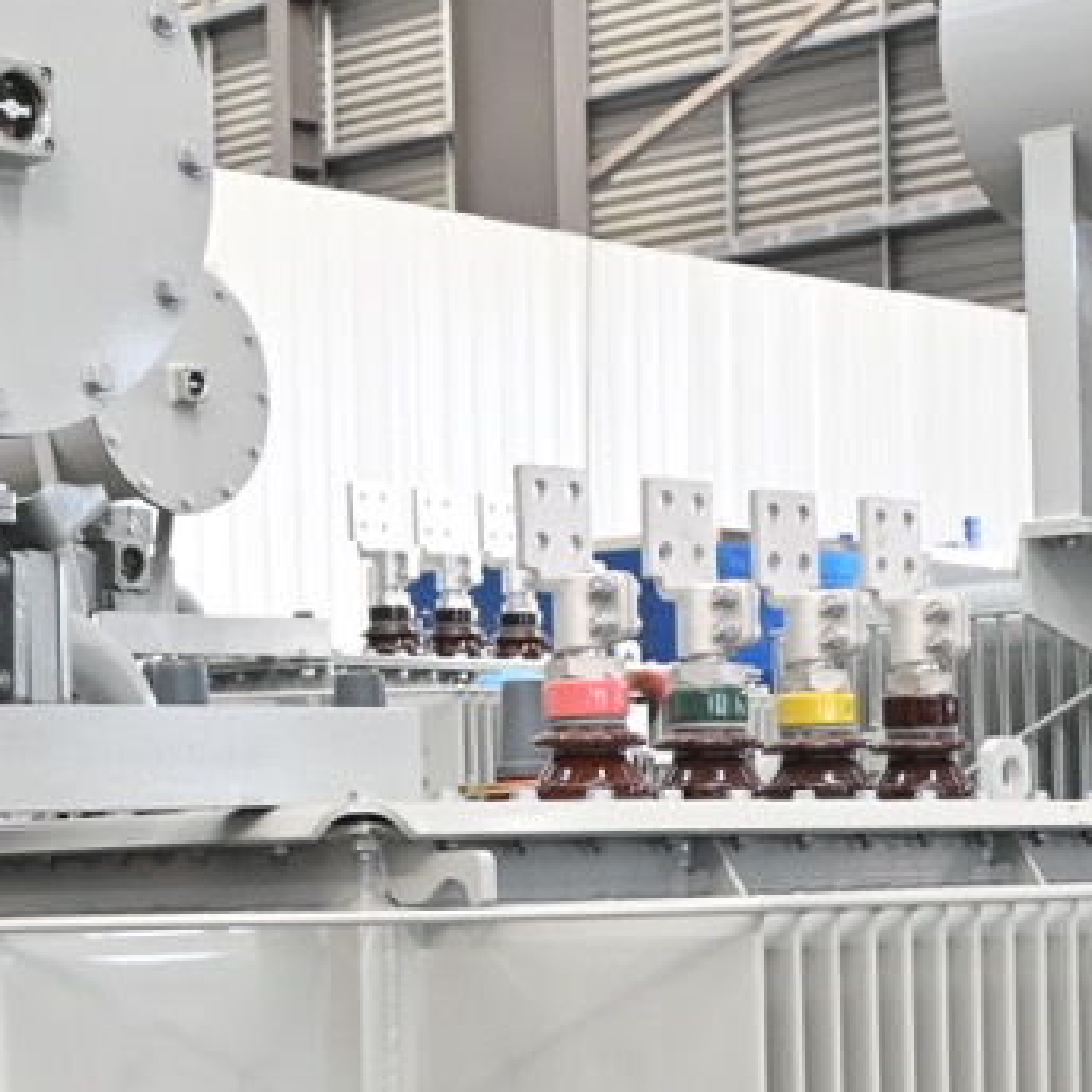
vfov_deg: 17.9
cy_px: 1059
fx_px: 3391
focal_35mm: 95
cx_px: 306
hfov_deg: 18.2
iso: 800
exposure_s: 1/200
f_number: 3.8
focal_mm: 20
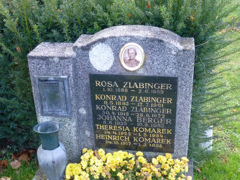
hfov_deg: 40.4
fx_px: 326
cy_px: 90
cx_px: 120
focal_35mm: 47
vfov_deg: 30.9
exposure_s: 1/125
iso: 640
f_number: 4.2
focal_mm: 8.5
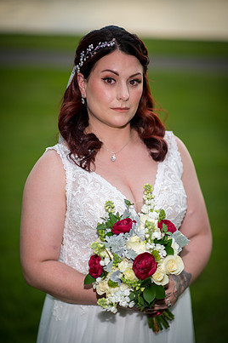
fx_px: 904
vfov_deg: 21.5
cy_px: 186
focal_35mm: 95
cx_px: 113
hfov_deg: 14.4
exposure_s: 1/1000
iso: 100
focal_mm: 85
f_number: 1.4
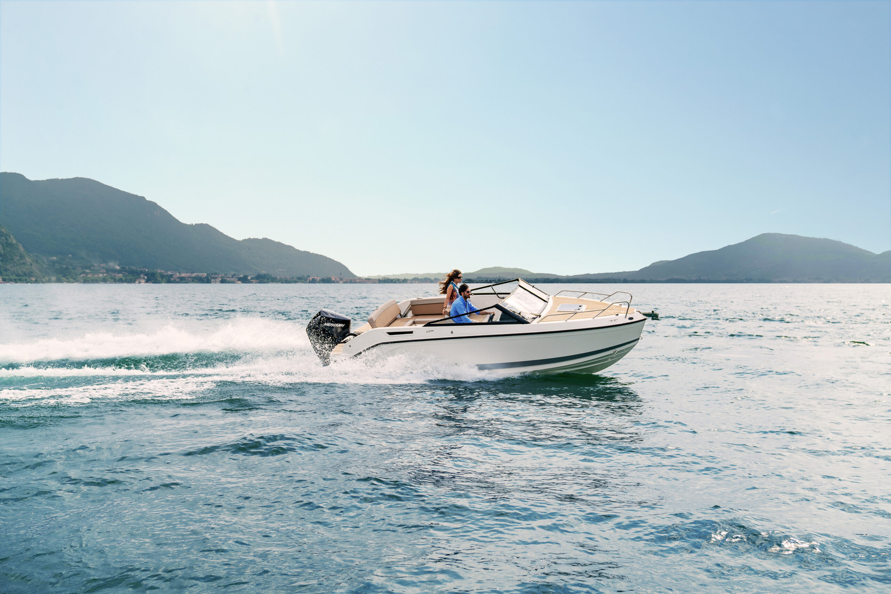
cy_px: 297
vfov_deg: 37.9
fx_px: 866
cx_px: 446
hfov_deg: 54.4
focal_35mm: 35
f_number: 3.5
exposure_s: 1/2000
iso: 125
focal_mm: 35
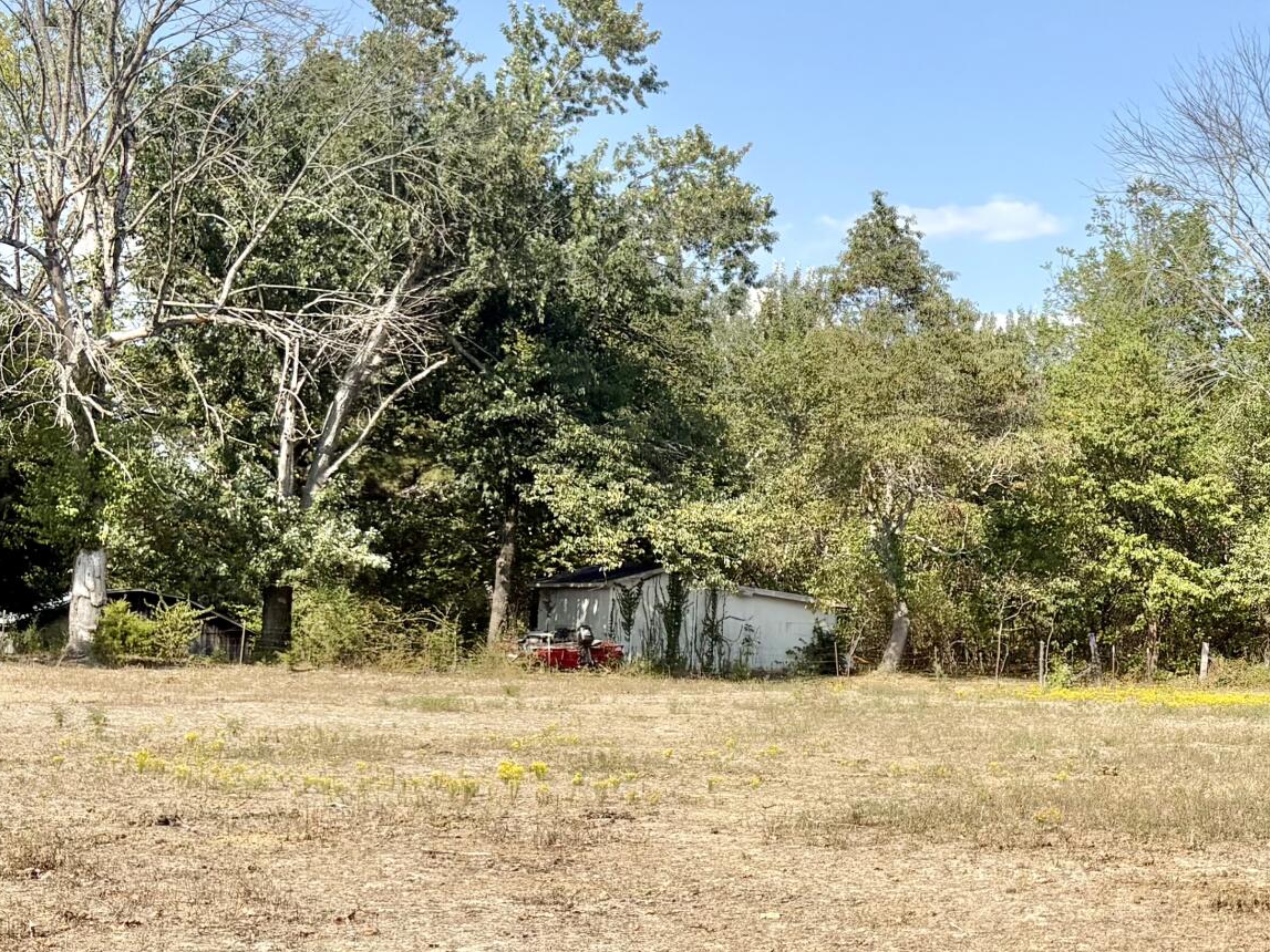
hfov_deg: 26.6
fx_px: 2495
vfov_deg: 21.6
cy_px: 590
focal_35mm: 68
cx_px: 1348
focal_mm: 5.96
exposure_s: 1/2747
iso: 50
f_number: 1.6
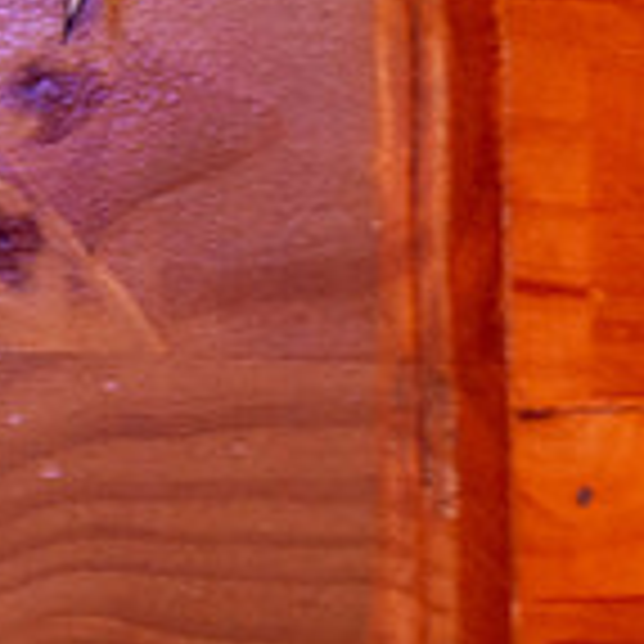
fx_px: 4988
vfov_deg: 7.3
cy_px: -131
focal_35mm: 237
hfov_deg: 7.0
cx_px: -793
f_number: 2.8
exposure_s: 1/80
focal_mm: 50
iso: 3200
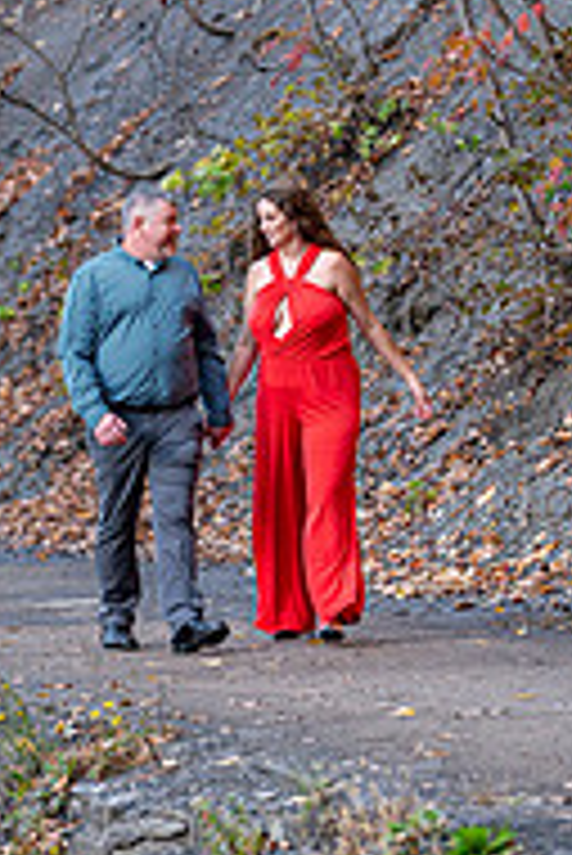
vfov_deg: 6.5
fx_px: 7588
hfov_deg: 4.3
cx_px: 295
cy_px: 256
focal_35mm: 319
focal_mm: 135
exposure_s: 1/500
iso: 640
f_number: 2.8
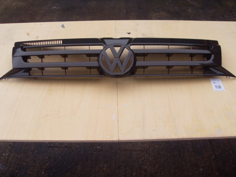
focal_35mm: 35
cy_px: 88
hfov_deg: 52.6
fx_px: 239
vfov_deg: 40.7
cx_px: 118
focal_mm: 6.3
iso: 80
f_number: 2.8
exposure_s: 1/250
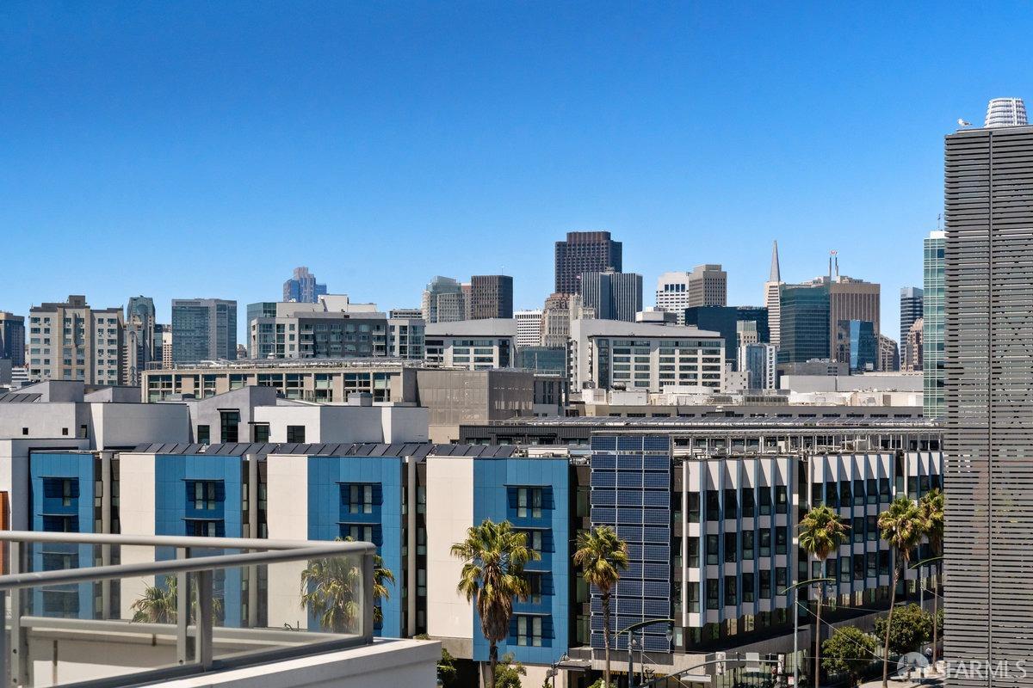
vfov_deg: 19.5
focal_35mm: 70
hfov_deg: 28.8
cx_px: 516
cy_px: 344
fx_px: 2008
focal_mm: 70
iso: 800
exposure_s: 1/5000
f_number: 9
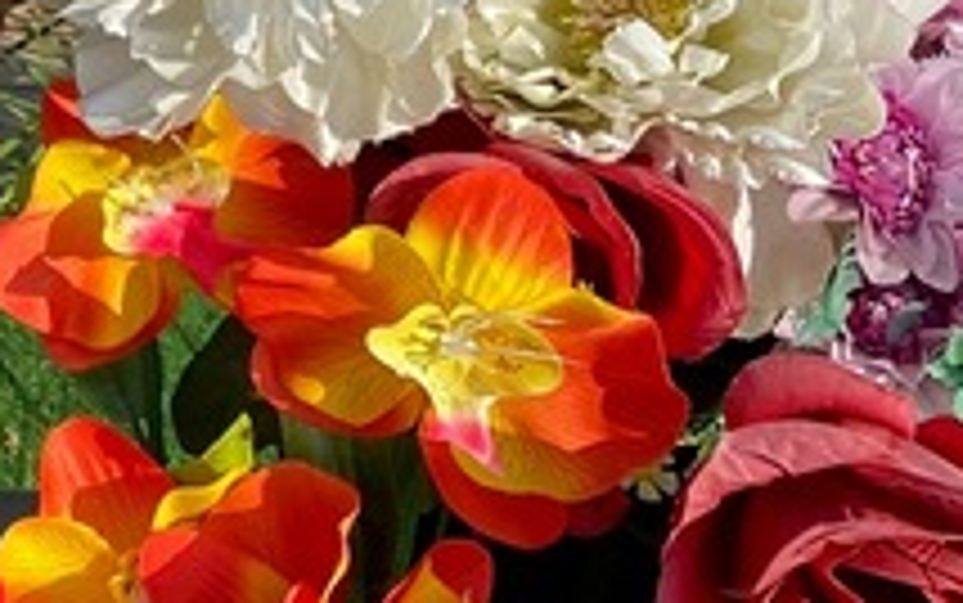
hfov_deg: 16.9
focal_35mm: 103
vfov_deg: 11.3
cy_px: -662
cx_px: -734
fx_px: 2705
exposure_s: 1/1961
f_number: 1.8
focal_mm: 4.25
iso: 32
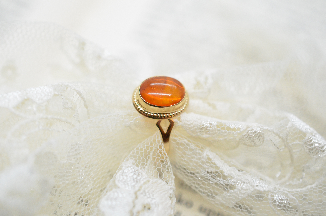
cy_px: 108
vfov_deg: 22.5
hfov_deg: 33.5
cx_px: 163
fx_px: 542
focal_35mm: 60
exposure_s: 1/2500
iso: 4000
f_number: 4
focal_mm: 40
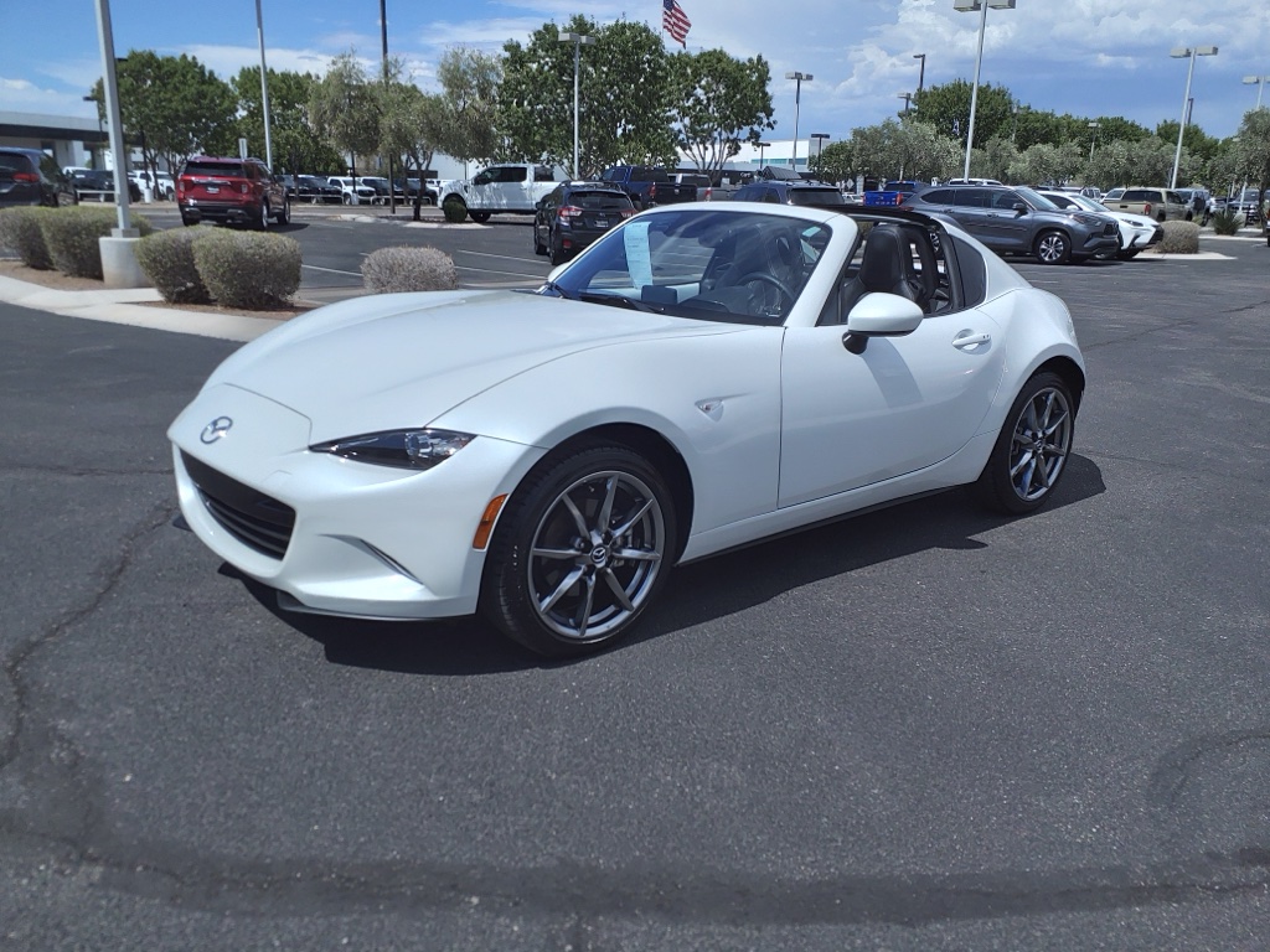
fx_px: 954
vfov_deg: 53.1
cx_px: 635
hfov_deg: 67.3
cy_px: 476
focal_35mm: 26
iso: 40
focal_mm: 3.58
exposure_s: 1/2074
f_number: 1.9
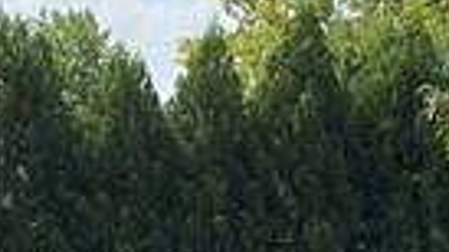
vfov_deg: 5.7
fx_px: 2524
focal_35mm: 212
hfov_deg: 10.2
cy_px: 380
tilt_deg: +3.1
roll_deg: -1.6
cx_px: 138
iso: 32
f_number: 1.8
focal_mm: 4.25
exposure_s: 1/3497
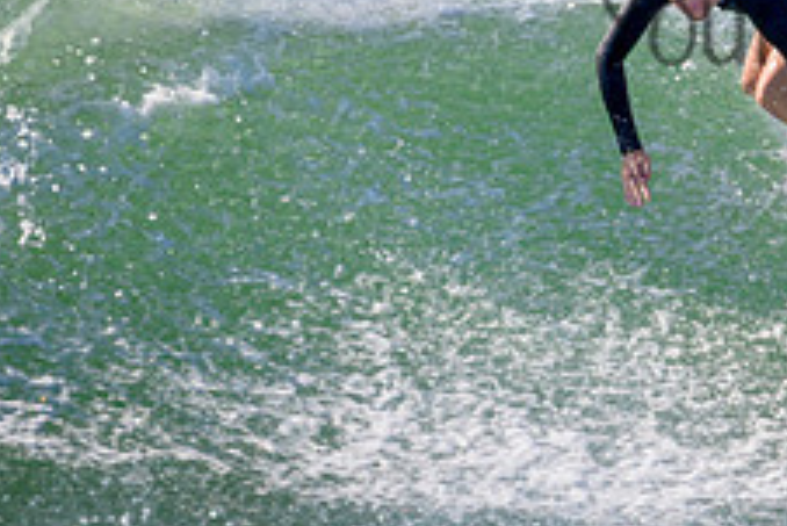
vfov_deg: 0.7
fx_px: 44908
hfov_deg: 1.0
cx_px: 951
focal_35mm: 2053
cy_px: -16
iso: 220
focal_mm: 800
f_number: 11
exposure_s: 1/400
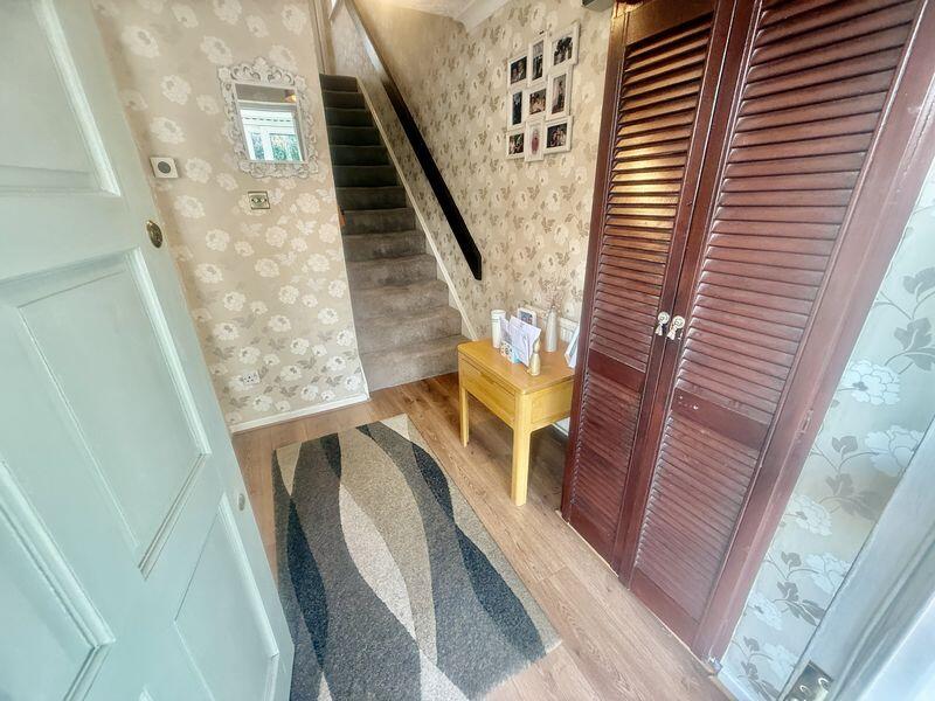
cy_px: 350
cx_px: 468
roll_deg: +0.7
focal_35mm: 14
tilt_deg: -22.5
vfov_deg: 85.7
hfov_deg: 102.1
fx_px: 378
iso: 200
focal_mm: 2.22
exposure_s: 1/50
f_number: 2.2
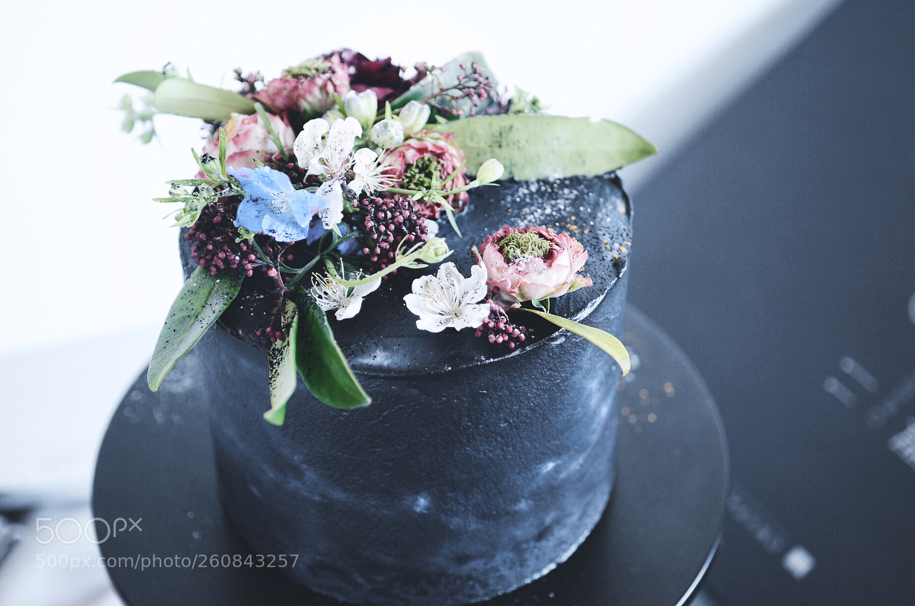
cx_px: 458
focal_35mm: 57
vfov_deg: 23.7
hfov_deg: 35.1
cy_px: 303
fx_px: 1446
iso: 250
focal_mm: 38
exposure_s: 1/100
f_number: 2.8
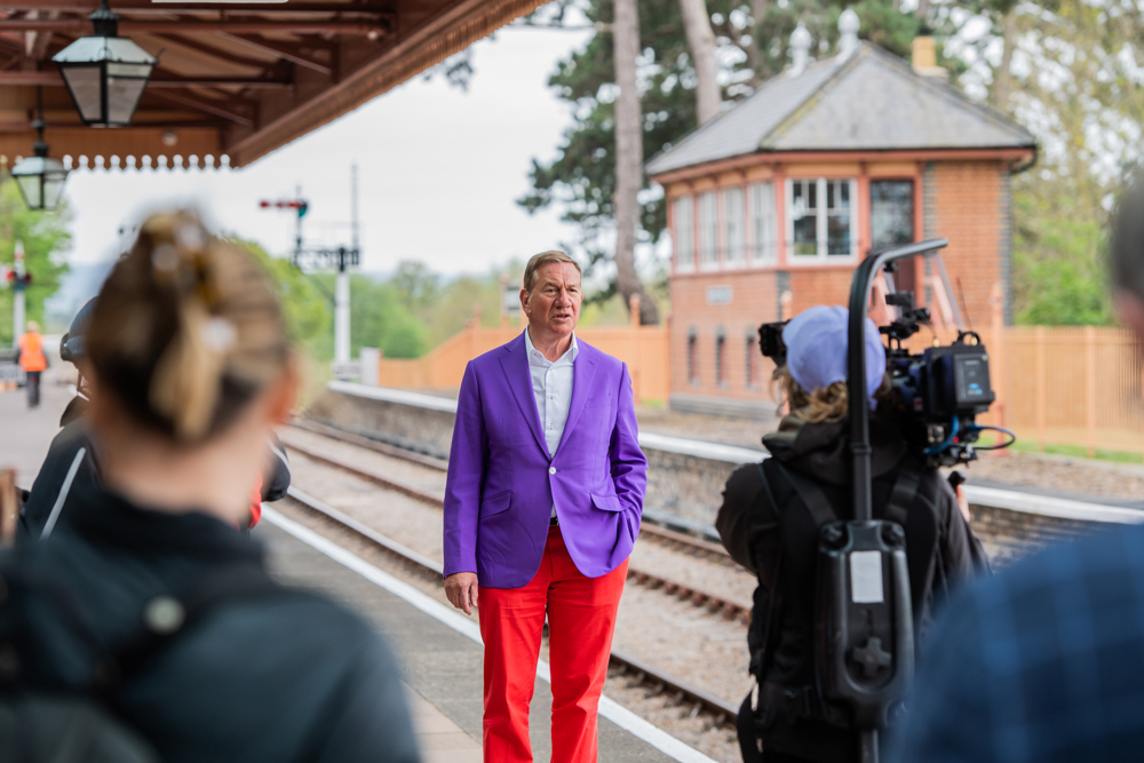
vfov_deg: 11.4
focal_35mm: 120
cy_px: 382
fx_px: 3814
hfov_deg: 17.1
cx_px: 572
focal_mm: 120
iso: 500
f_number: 4.5
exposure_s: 1/320
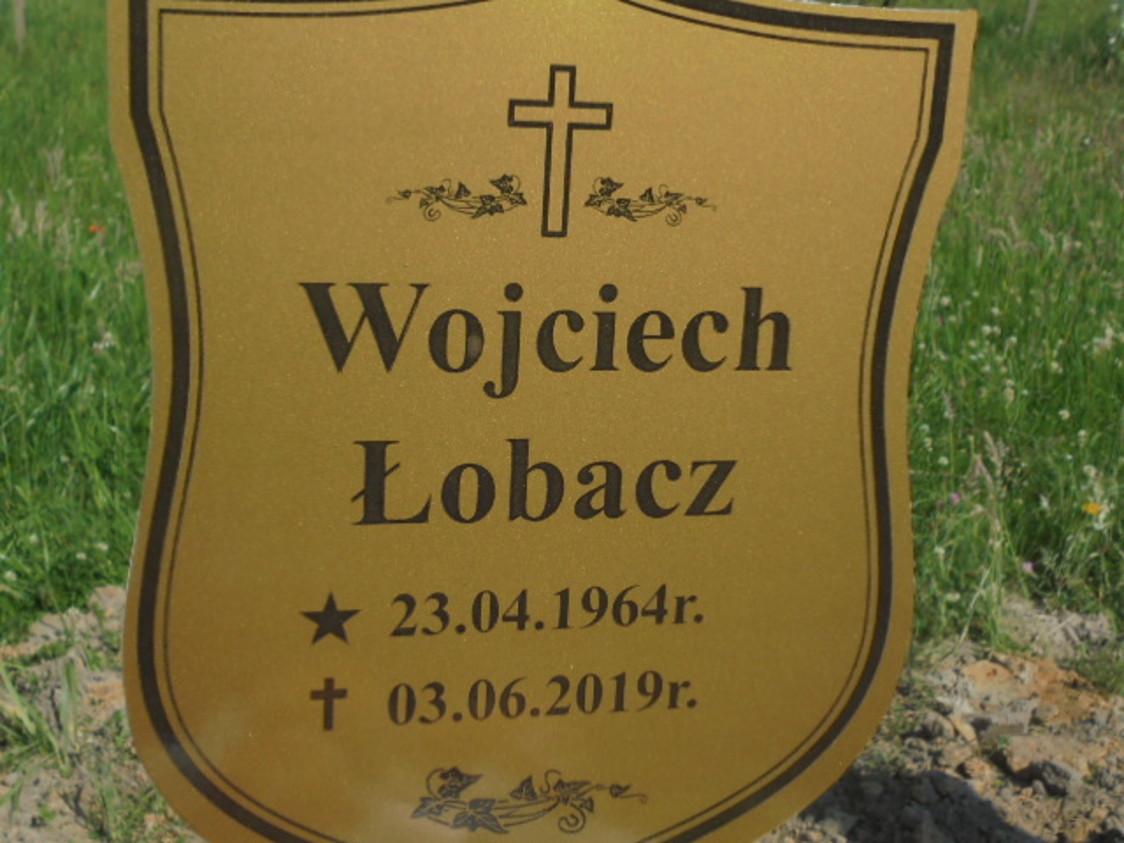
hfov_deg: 38.9
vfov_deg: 29.7
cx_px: 562
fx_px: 1591
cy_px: 422
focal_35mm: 49
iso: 100
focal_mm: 8.9
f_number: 4.8
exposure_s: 1/800
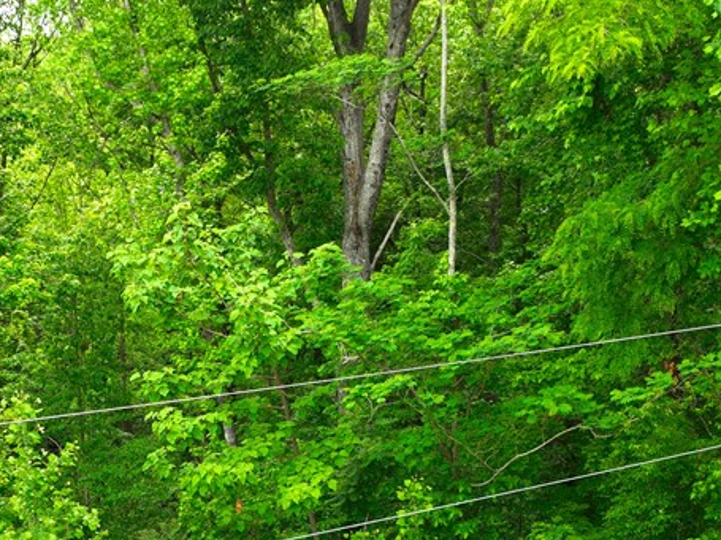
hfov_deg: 35.2
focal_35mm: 54
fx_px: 1124
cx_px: 236
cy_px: 582
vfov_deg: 25.2
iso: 110
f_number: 2.8
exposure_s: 1/60
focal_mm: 12.29
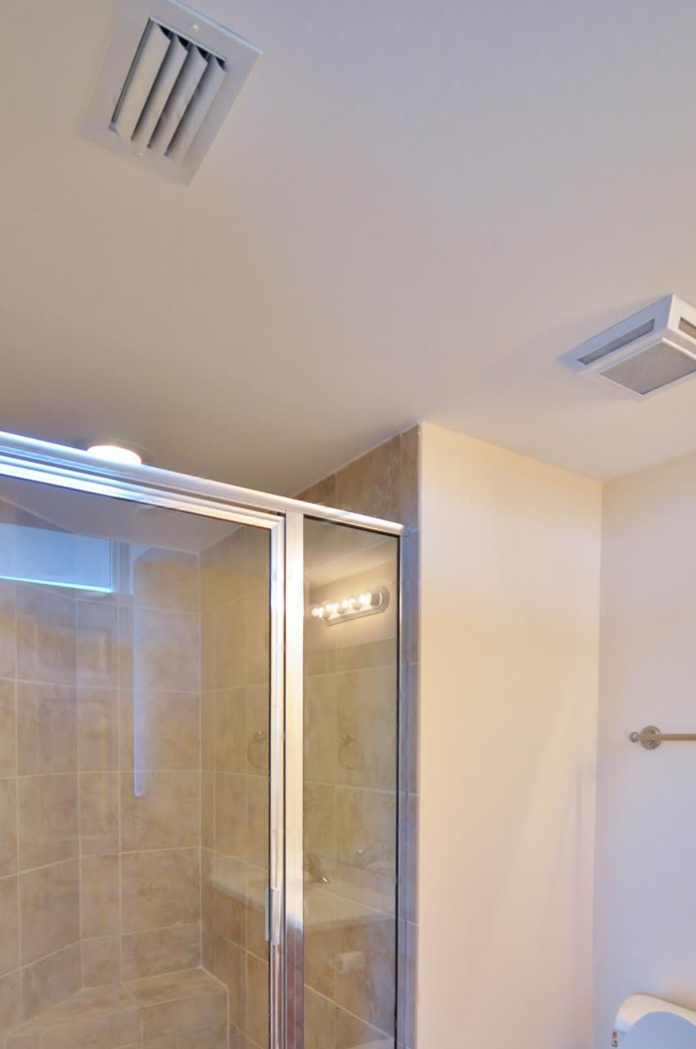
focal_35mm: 23
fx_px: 669
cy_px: 770
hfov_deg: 54.6
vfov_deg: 71.6
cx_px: 412
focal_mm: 10
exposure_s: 1/30
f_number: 4
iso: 800
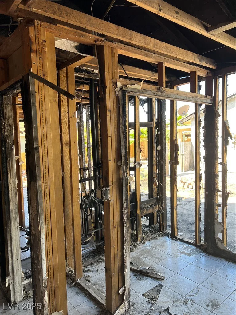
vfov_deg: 67.3
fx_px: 236
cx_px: 118
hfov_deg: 53.1
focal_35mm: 26
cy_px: 158
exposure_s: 1/166
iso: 50
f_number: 1.5
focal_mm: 5.7
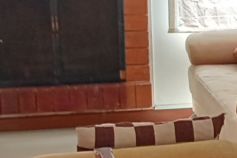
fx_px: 1264
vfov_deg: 7.1
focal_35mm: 192
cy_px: 114
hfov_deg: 10.4
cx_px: 339
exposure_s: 1/100
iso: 139
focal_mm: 3.98
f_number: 1.8
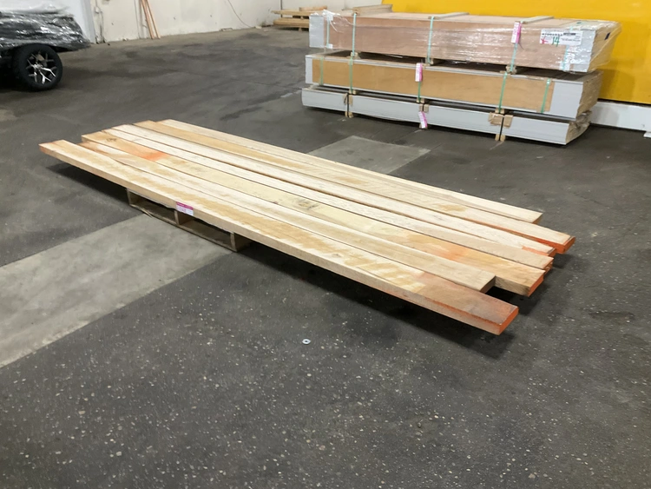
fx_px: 546
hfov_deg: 61.6
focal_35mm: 29
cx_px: 326
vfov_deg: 48.3
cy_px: 244
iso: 160
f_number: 1.8
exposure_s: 1/60
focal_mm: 3
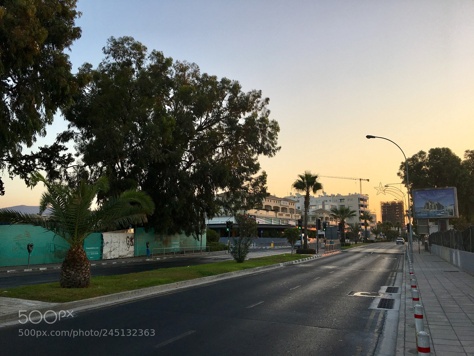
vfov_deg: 48.2
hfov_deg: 61.7
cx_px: 237
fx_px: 397
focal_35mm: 29
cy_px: 178
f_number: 2.2
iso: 25
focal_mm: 4.15
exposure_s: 1/330
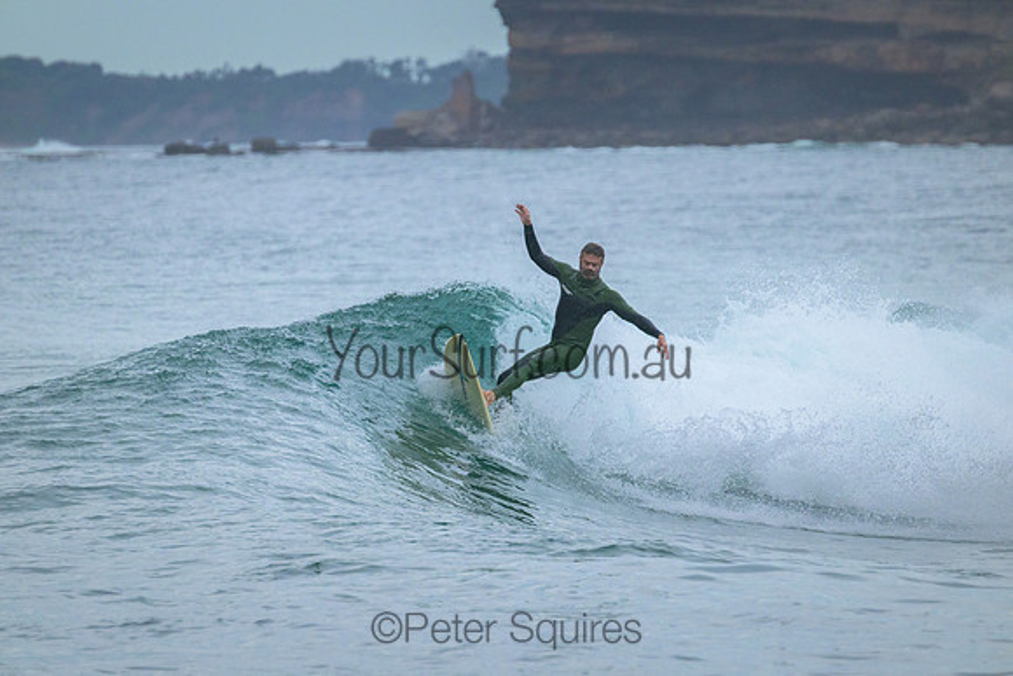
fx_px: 17449
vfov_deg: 2.2
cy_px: 338
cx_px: 506
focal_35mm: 620
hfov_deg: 3.3
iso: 2800
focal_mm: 620
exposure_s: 1/1250
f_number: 11
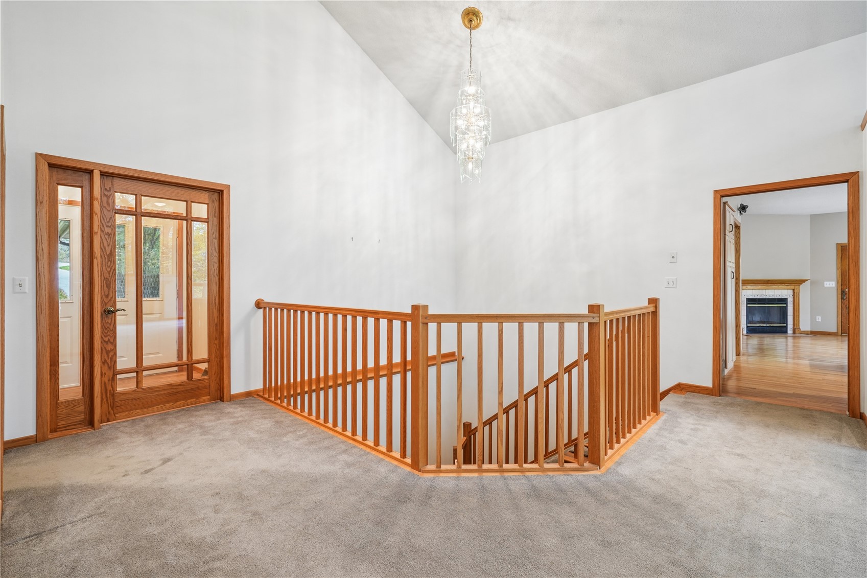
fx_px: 385
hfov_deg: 96.7
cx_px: 434
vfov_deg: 73.7
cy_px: 289
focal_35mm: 16
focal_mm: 16
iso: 400
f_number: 10
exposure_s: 1/8
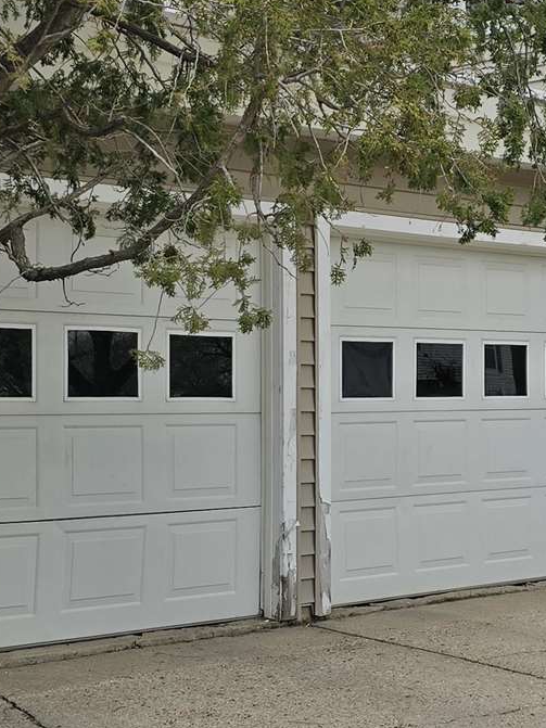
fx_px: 1662
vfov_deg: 24.7
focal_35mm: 79
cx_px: 453
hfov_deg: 18.5
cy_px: 281
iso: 12
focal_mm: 6.3
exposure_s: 1/873
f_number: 1.7
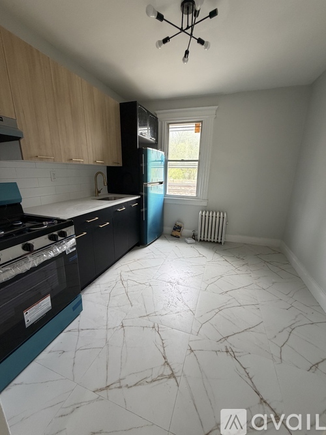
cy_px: 218
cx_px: 163
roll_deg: +0.0
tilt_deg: -14.1
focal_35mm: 14
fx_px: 176
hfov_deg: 85.7
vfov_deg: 102.1
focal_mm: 2.22
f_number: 2.2
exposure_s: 1/121
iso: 250
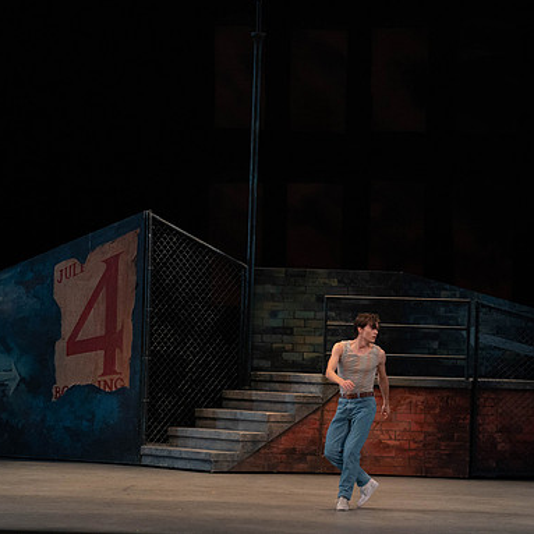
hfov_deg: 10.5
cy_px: 266
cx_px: 307
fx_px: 2897
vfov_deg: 10.5
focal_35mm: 166
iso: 3200
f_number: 4.5
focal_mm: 129
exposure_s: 1/400
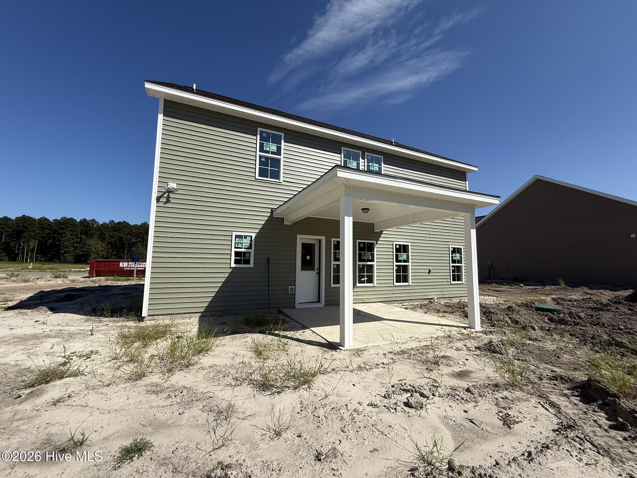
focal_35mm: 14
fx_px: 258
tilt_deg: +5.7
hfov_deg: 102.1
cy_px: 239
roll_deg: -0.3
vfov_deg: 85.7
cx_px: 318
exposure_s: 1/3663
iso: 50
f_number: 2.2
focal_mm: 2.22
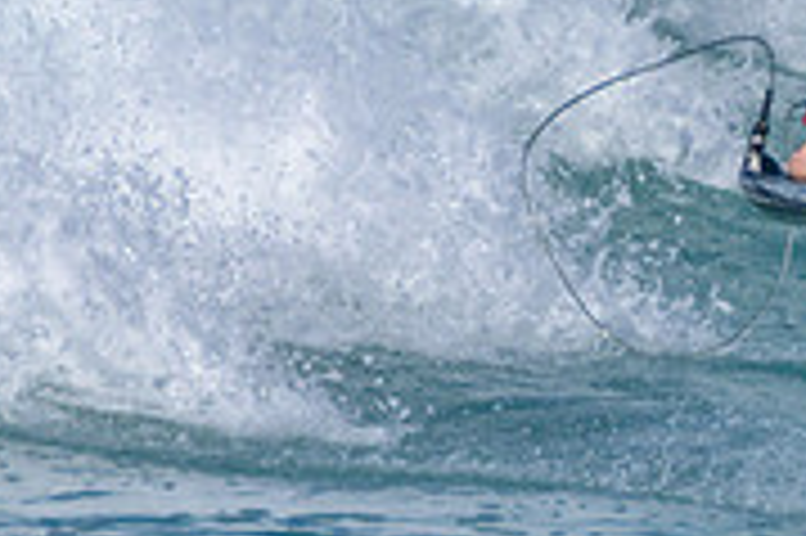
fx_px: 70146
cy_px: 14
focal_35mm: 3136
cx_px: 1175
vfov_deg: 0.4
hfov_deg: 0.7
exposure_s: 1/2000
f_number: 11
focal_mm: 800
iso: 450
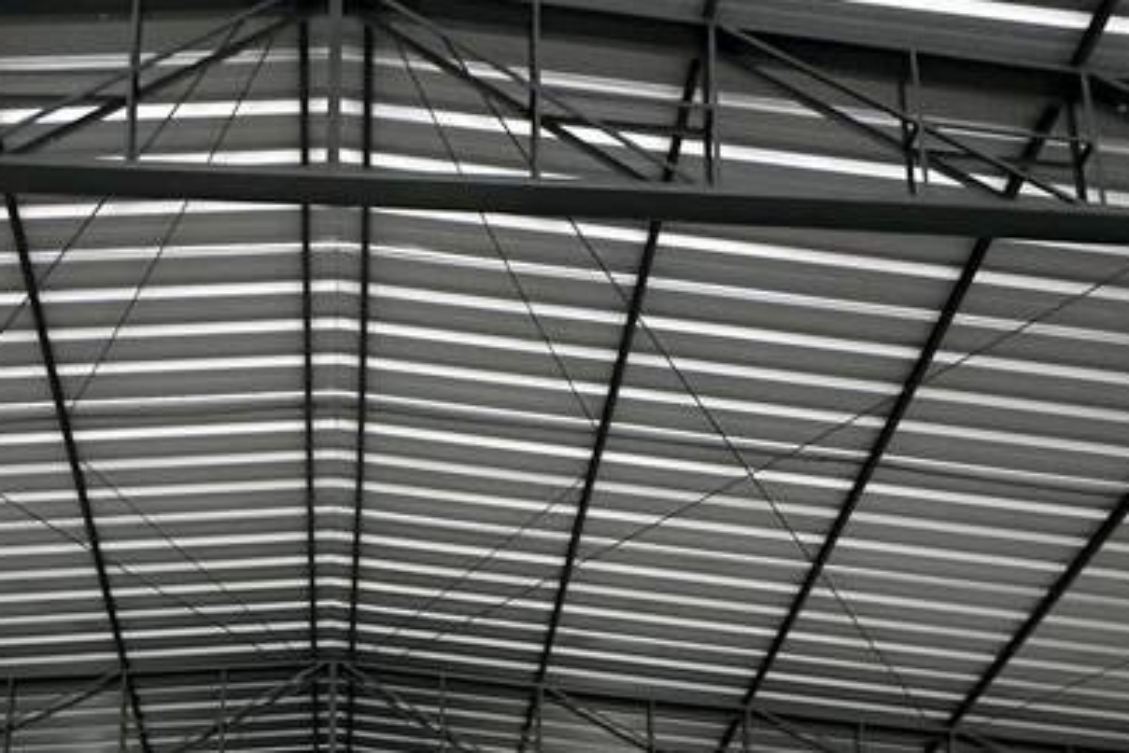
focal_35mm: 39
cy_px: 1234
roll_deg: -2.9
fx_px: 1223
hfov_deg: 48.5
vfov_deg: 23.8
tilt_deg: +8.4
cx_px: 356
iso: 400
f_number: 2.2
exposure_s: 1/60
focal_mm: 2.22
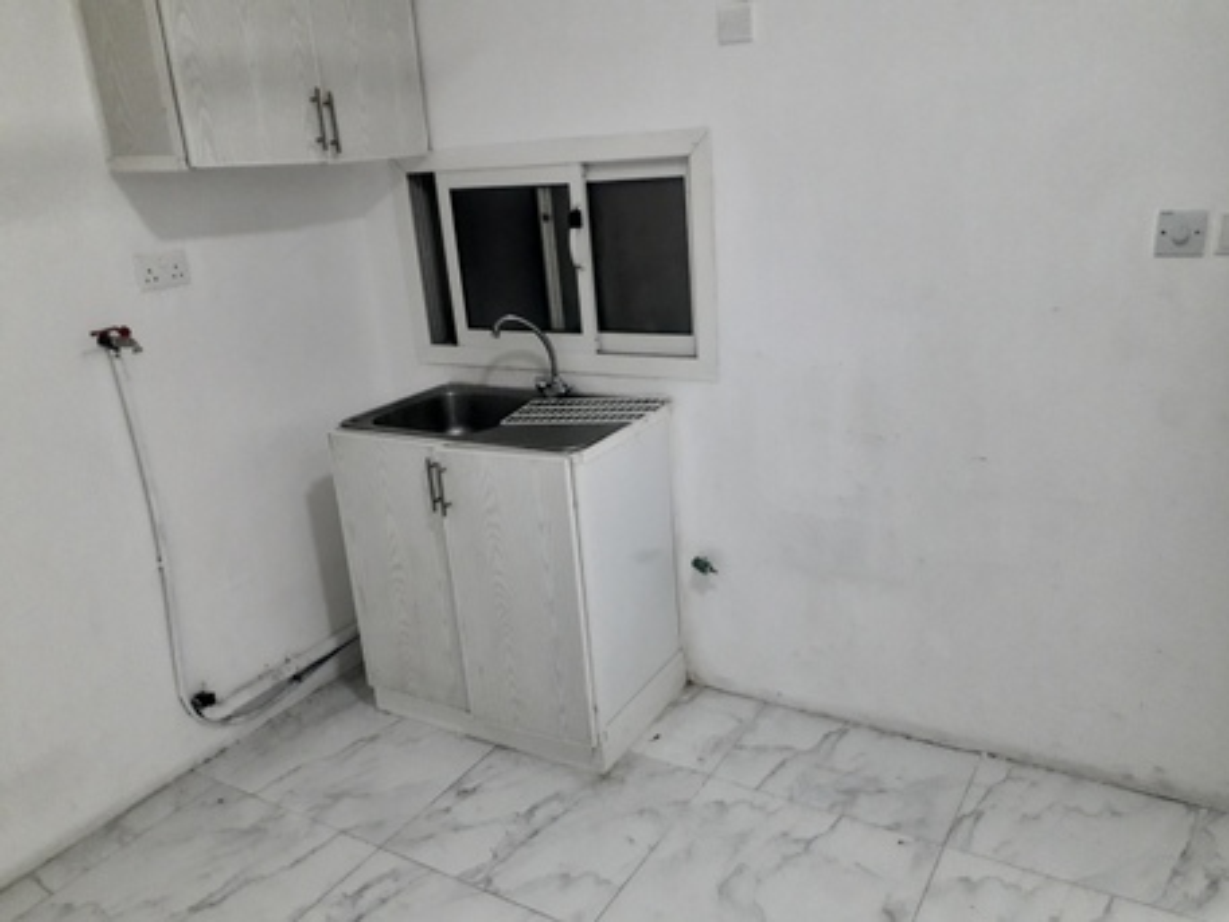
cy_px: 461
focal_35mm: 27
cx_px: 614
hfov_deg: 65.3
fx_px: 959
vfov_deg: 51.4
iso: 160
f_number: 1.9
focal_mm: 3.6
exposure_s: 1/50
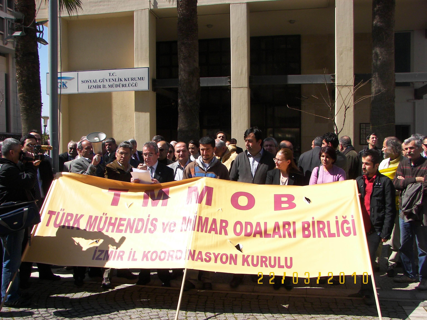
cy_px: 160
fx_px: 444
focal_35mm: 36
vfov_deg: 39.7
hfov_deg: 51.4
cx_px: 214
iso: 64
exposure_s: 1/640
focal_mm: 6
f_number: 4
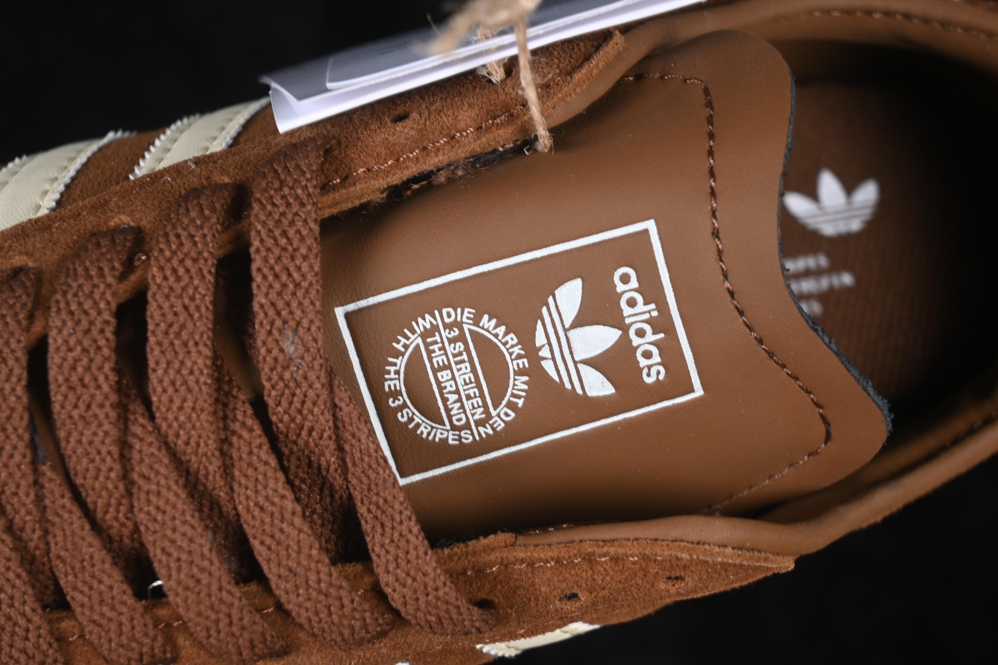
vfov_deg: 18.2
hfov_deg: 27.0
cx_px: 499
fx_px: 2079
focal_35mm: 75
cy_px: 332
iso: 160
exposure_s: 1/60
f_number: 6.3
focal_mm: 50
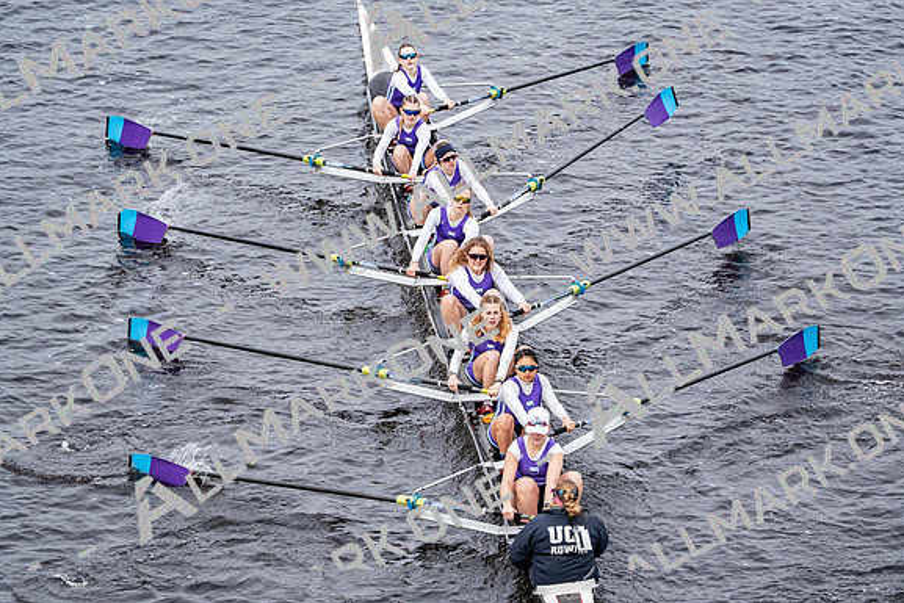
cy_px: 302
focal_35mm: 201
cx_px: 453
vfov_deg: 6.8
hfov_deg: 10.2
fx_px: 5048
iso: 320
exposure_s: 1/2000
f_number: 2.8
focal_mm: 200
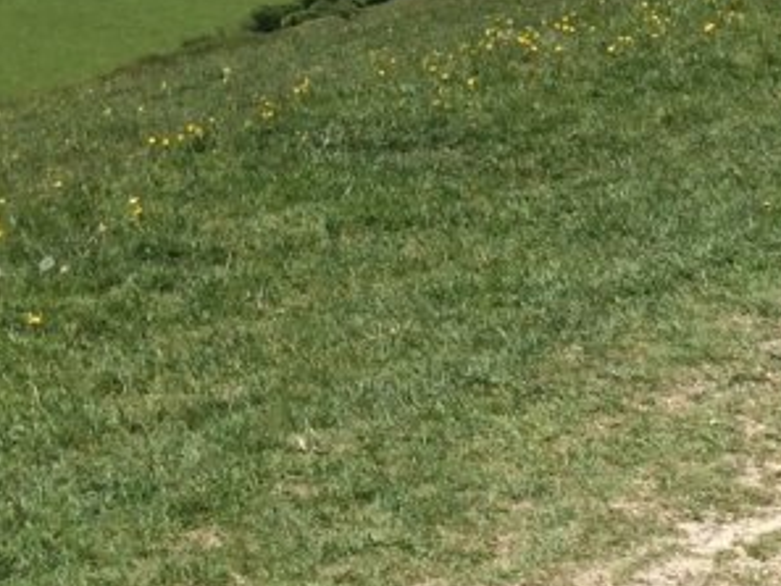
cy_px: -368
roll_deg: -6.0
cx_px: 794
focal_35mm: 117
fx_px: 2641
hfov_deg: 16.5
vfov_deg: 11.9
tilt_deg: -2.2
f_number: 2.2
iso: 32
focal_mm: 4.15
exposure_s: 1/2415
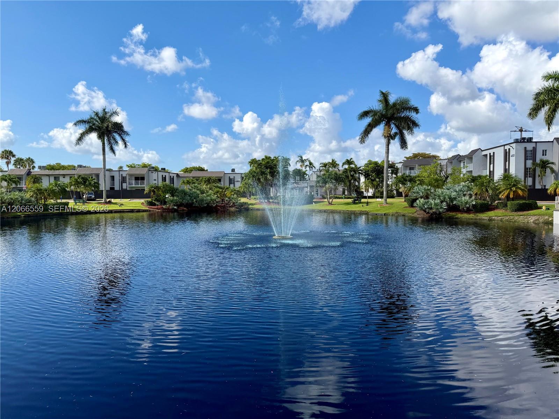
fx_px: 388
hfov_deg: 71.6
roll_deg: +0.8
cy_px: 210
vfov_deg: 56.8
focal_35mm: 24
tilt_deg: -3.6
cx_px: 280
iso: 80
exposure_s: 1/4673
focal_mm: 6.76
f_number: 1.78
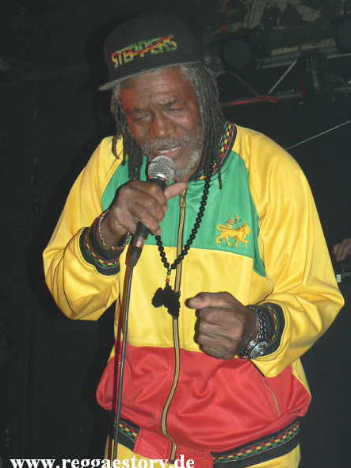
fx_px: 851
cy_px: 236
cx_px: 177
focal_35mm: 63
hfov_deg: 23.3
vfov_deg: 30.7
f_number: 3.2
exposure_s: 1/60
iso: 200
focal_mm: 10.7
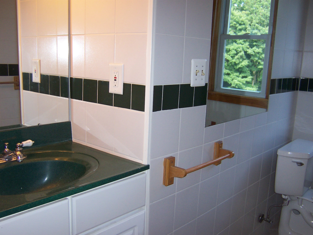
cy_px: 118
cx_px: 156
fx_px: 326
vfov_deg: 39.7
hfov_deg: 51.4
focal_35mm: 36
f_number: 2.8
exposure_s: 1/60
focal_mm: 5.6
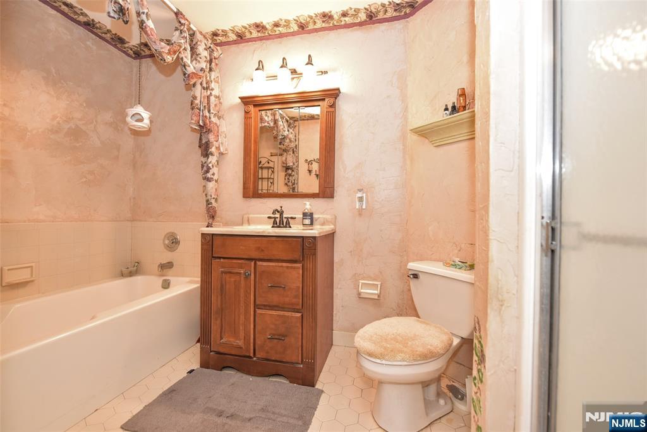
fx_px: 270
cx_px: 324
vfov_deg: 77.3
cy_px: 216
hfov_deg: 100.4
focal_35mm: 15
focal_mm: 15
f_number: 3.5
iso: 800
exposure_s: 1/60
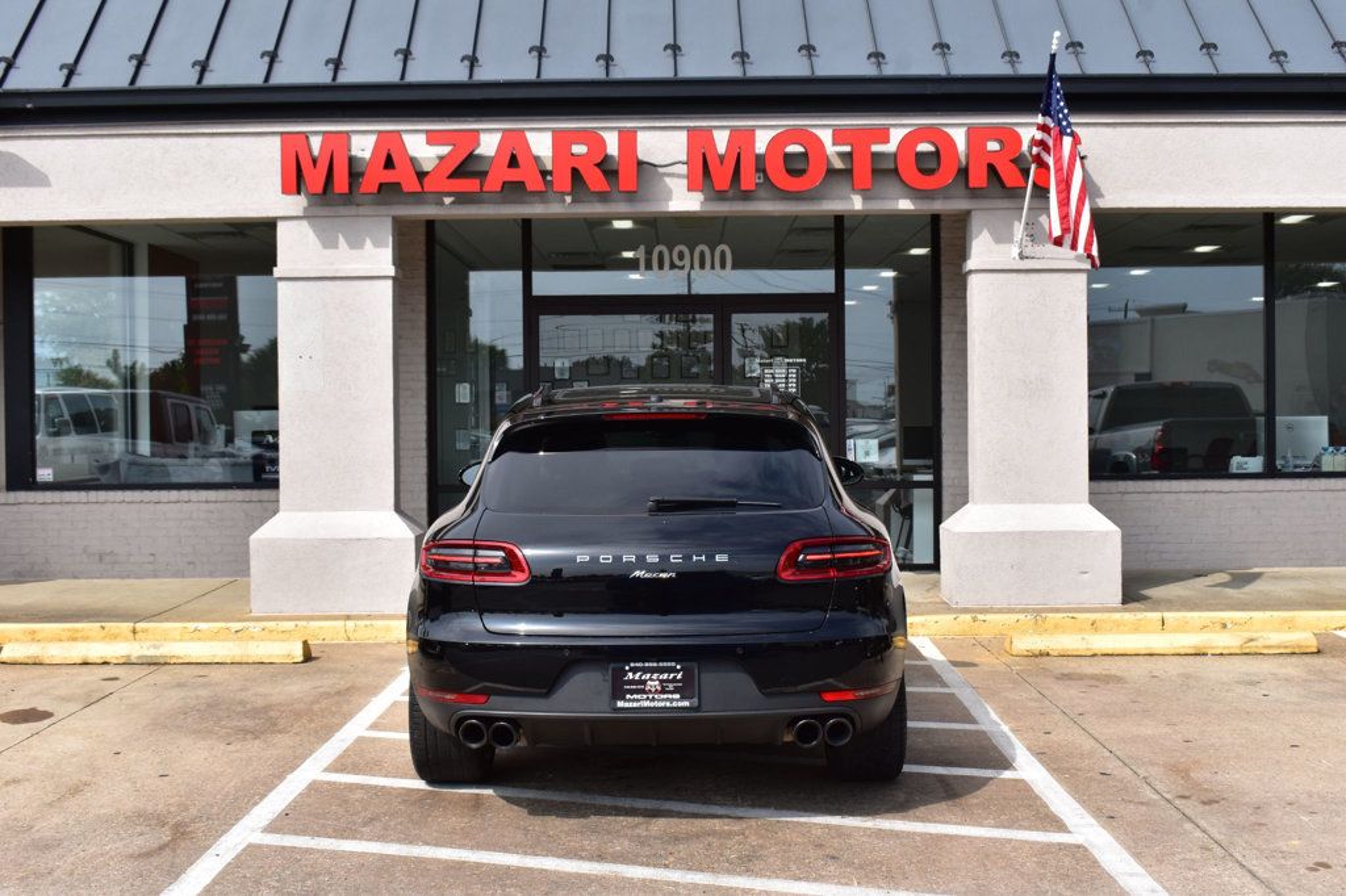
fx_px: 1570
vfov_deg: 31.9
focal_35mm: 42
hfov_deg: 46.4
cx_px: 673
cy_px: 448
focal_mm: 28
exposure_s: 1/500
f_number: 11
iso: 360
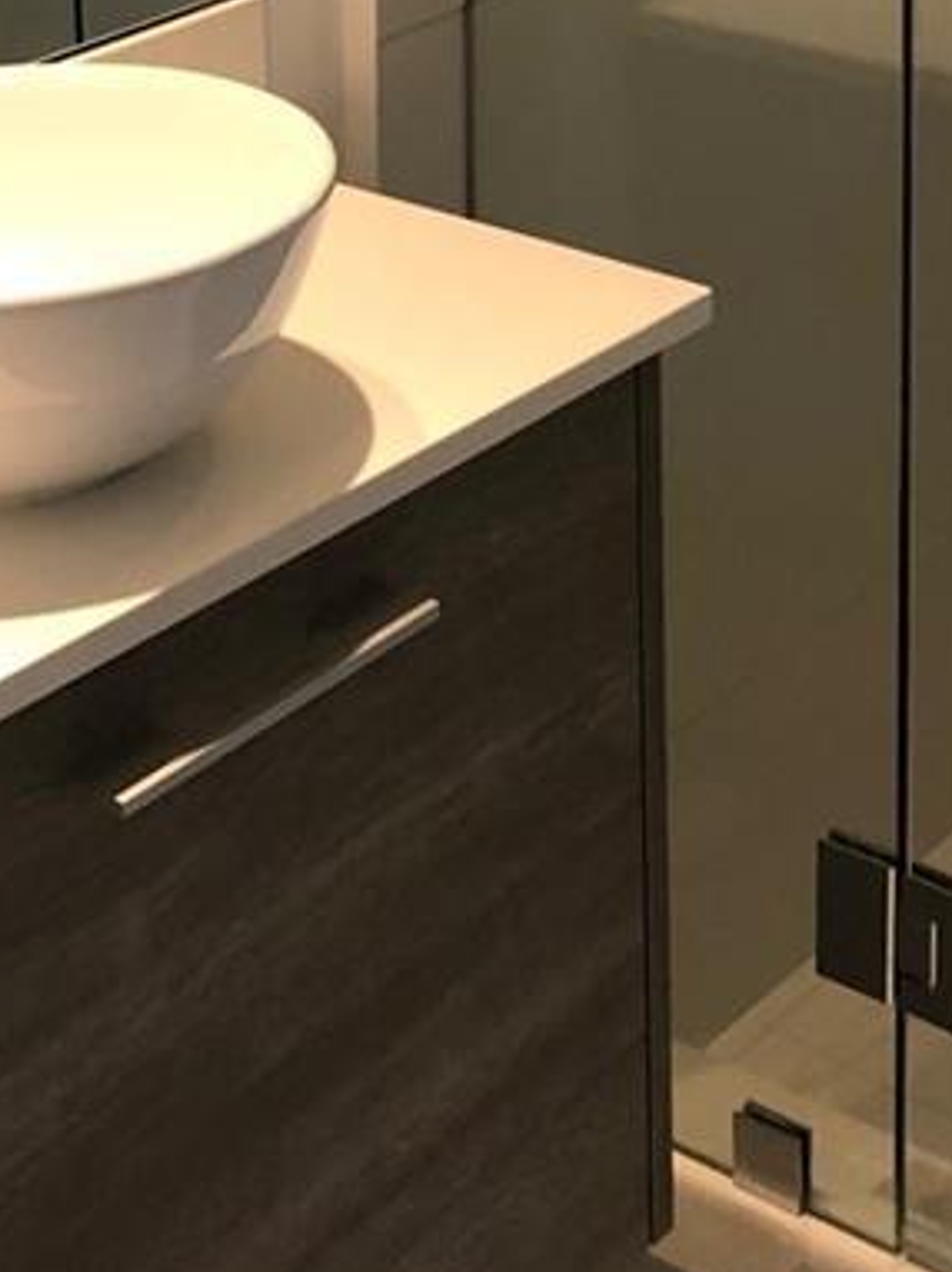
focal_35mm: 88
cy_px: -470
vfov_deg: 20.1
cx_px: 872
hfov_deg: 16.5
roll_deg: -2.4
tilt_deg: -8.0
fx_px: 3230
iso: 40
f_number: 1.8
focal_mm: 4
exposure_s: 1/24
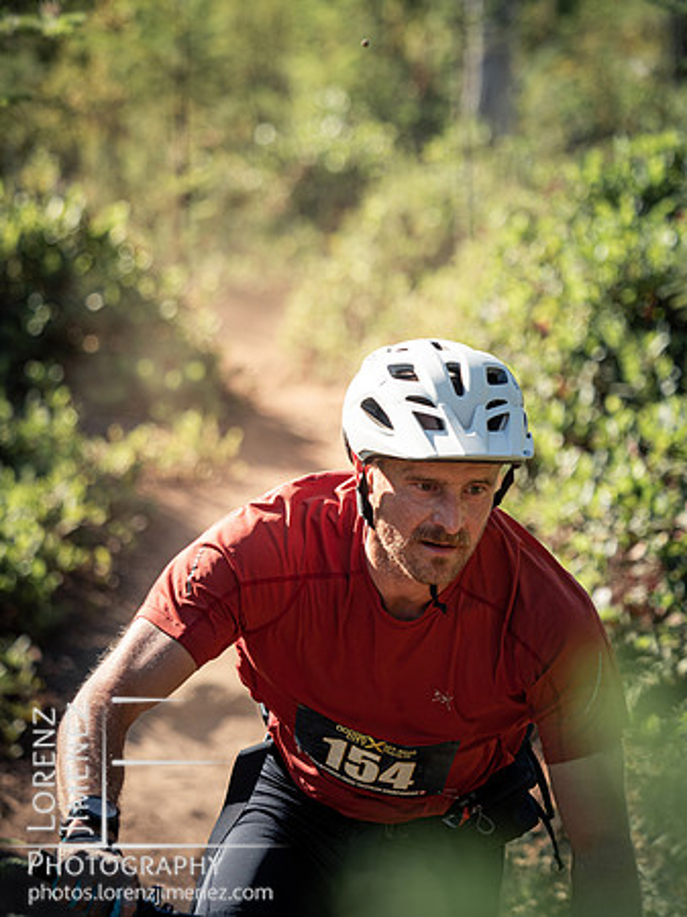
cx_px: 344
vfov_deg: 9.9
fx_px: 5297
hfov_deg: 7.4
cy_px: 458
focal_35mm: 200
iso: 200
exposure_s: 1/1000
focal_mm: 100
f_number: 2.8
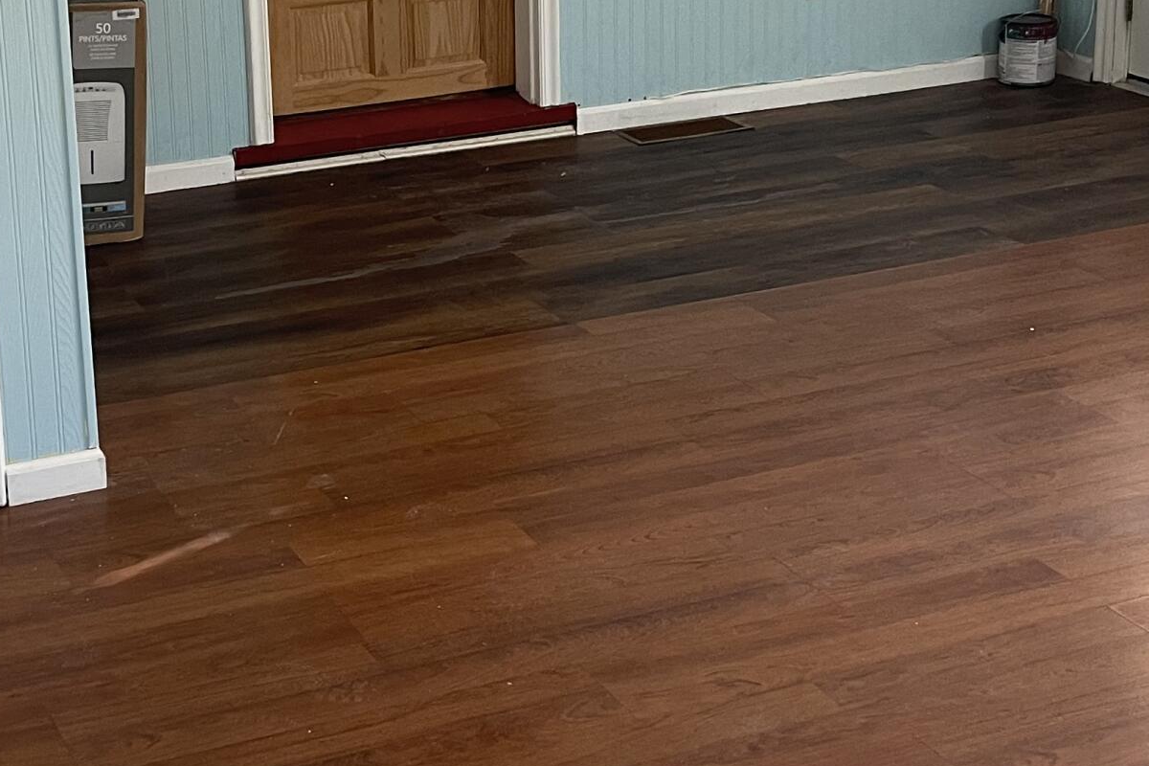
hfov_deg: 30.8
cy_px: 141
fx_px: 2074
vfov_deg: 20.7
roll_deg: +2.0
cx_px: 417
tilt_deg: -16.1
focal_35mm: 65
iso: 160
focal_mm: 5.1
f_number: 1.6
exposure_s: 1/60
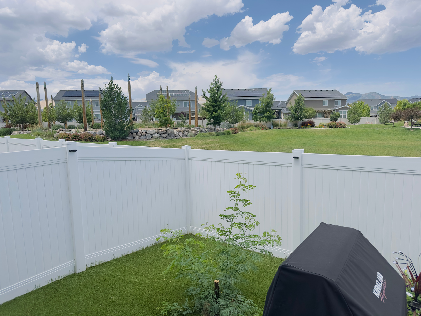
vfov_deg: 56.8
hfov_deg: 71.6
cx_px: 210
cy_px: 158
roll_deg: +1.5
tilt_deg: -6.4
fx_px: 292
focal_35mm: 24
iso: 100
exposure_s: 1/6849
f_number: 1.78
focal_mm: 6.86
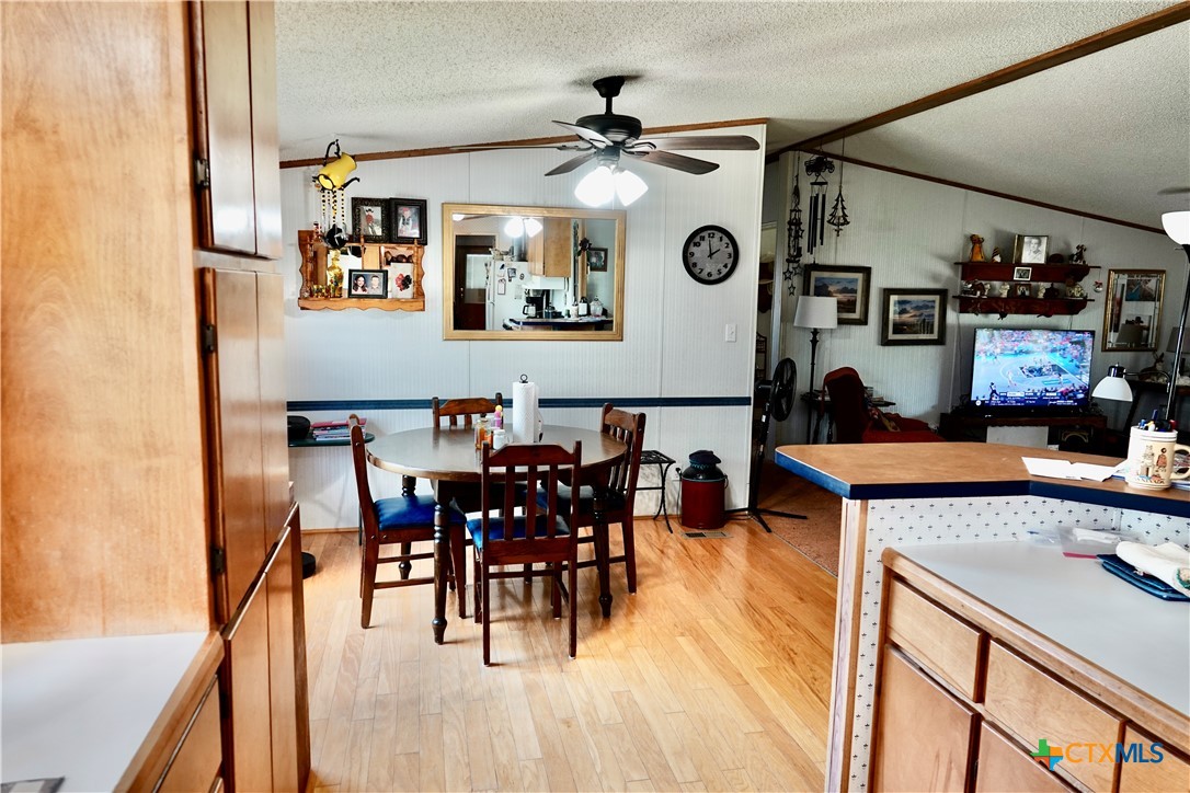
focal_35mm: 24
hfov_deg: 73.7
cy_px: 396
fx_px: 793
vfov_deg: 53.1
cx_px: 595
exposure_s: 1/30
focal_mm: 8.8
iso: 125
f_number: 2.4
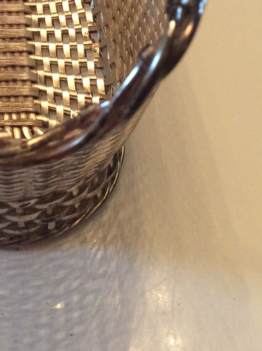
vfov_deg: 26.5
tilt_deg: -39.6
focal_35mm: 70
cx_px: 12
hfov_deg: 20.4
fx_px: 708
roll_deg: +0.9
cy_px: 8
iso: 160
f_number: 2.4
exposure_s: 1/25
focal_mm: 3.3
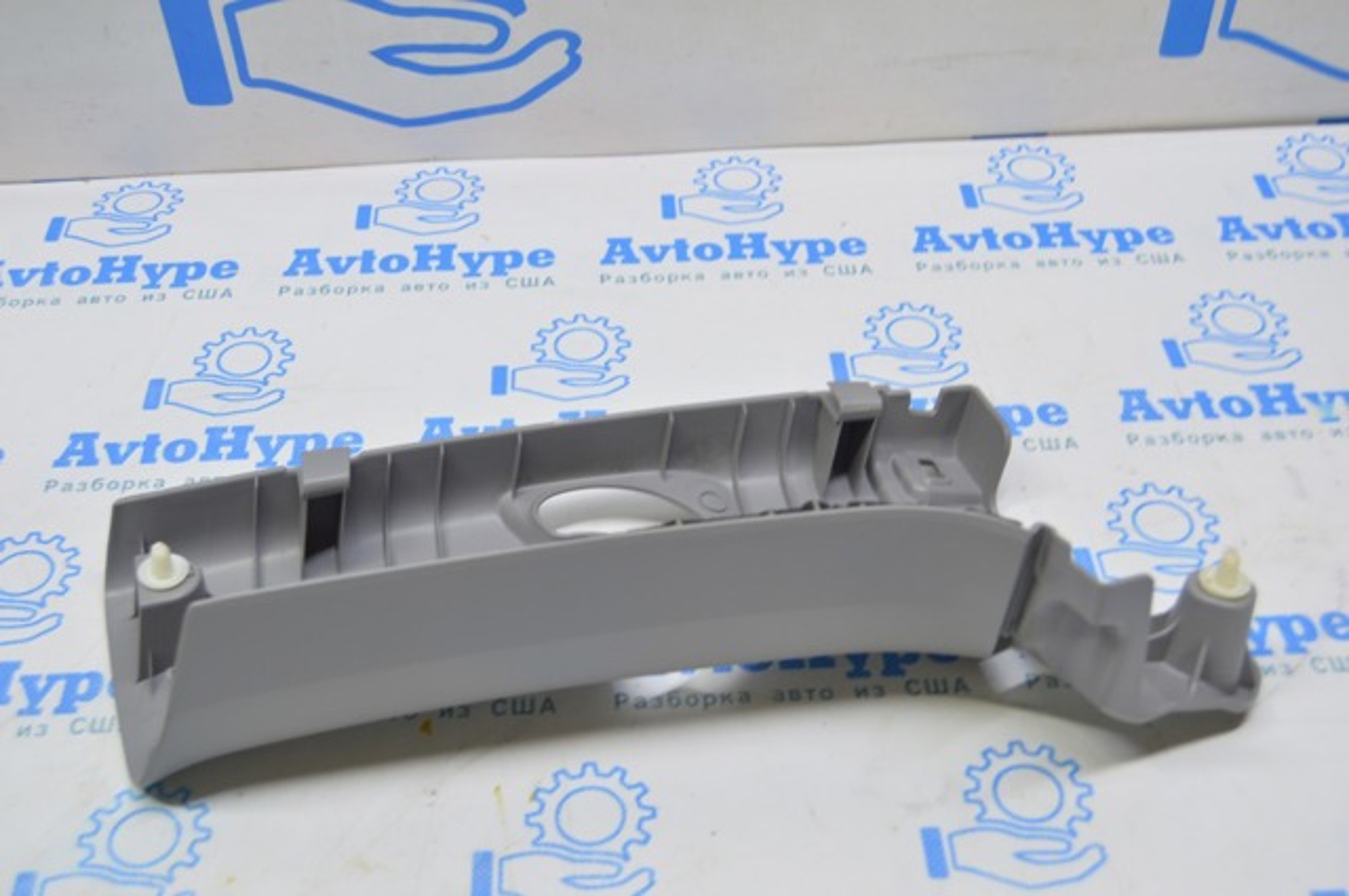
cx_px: 674
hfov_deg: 46.5
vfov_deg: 31.8
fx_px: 1572
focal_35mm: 42
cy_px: 448
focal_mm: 28
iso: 400
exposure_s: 1/20
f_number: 5.6
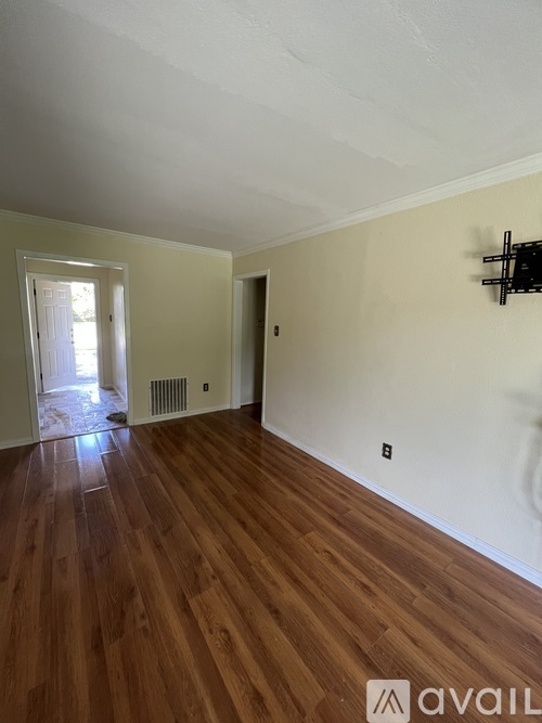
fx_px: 271
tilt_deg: -7.3
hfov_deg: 89.9
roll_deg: -1.6
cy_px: 362
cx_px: 271
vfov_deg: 106.2
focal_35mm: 13
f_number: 1.8
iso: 250
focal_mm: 1.57
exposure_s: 1/80
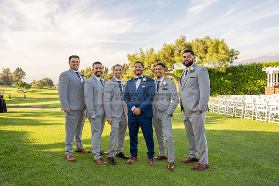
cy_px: 93
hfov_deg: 73.7
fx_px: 186
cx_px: 140
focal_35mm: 24
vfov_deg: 53.2
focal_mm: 24
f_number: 5.6
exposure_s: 1/160
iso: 100
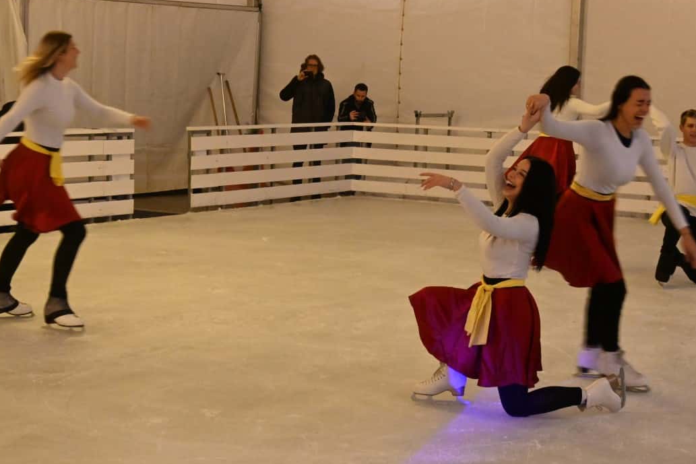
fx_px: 1547
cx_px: 292
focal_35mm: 80
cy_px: 269
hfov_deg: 25.3
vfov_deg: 17.1
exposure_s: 1/60
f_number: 5
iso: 3200
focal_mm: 34
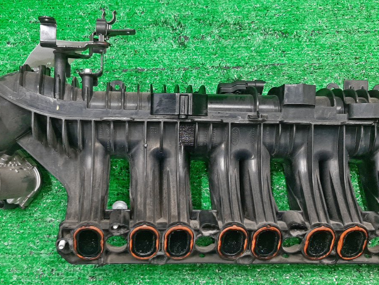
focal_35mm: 42
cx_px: 165
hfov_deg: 44.7
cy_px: 152
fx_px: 460
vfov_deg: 34.4
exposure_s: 1/50
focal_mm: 3.93
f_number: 1.7
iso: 167
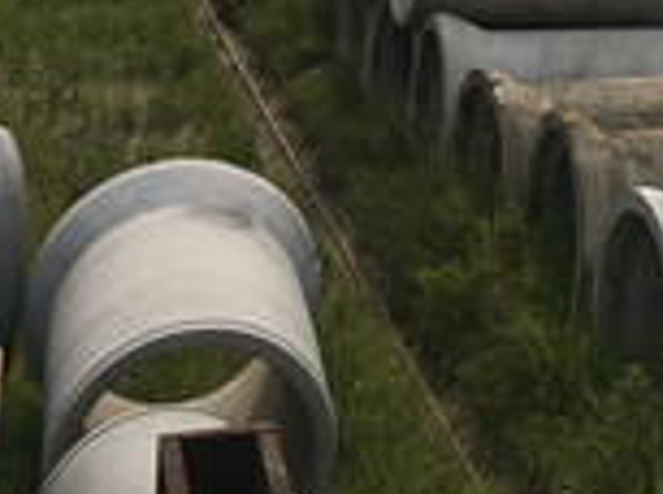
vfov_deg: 11.7
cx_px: 904
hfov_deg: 16.1
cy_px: -440
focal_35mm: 115
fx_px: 2197
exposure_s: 1/4808
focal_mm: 4.15
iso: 25
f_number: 2.2
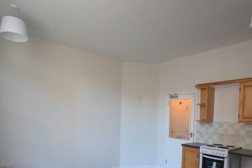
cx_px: 130
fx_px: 168
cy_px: 124
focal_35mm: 24
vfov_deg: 51.1
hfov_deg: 73.7
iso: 800
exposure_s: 1/60
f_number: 4
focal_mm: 10
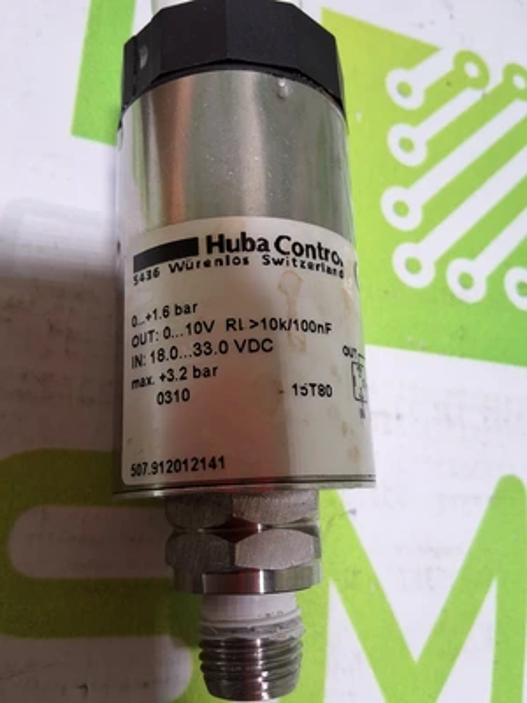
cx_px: 264
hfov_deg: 49.7
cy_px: 352
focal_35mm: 28
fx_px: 568
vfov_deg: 63.4
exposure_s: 1/120
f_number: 1.9
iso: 50
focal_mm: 2.91
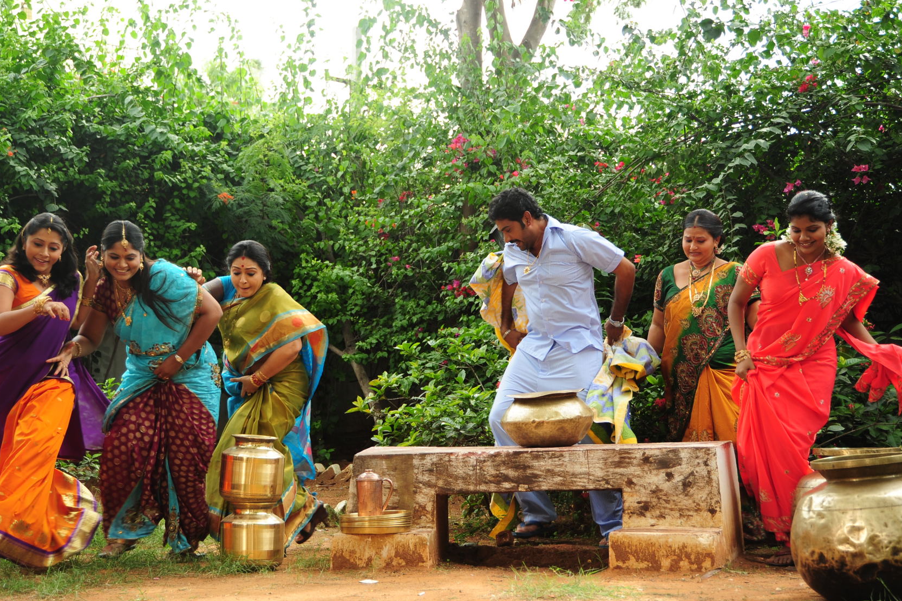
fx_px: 1477
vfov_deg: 22.9
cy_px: 360
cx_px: 434
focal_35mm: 59
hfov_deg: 33.9
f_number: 5.6
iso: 400
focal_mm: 48
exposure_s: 1/250
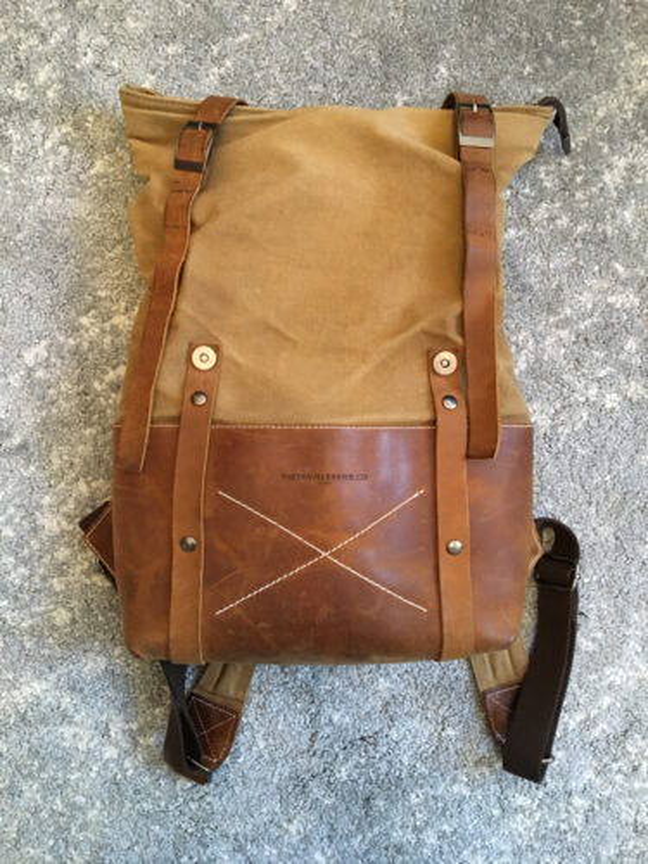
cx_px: 324
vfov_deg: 61.7
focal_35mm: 29
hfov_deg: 48.2
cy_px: 432
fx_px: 724
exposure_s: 1/17
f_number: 2.2
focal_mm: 4.15
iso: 250
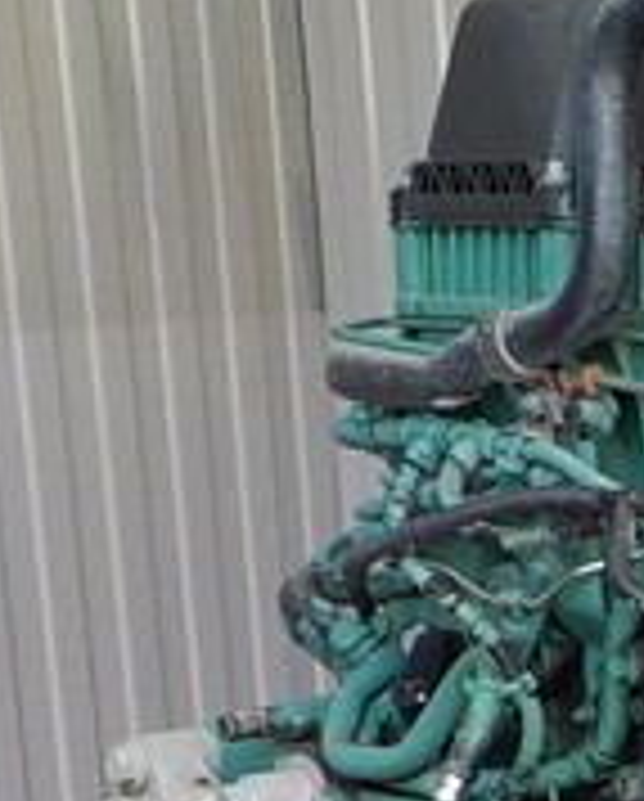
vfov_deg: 17.6
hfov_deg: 13.4
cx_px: 1103
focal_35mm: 105
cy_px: 886
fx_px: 2495
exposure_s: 1/80
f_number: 3.3
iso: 125
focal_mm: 4.1
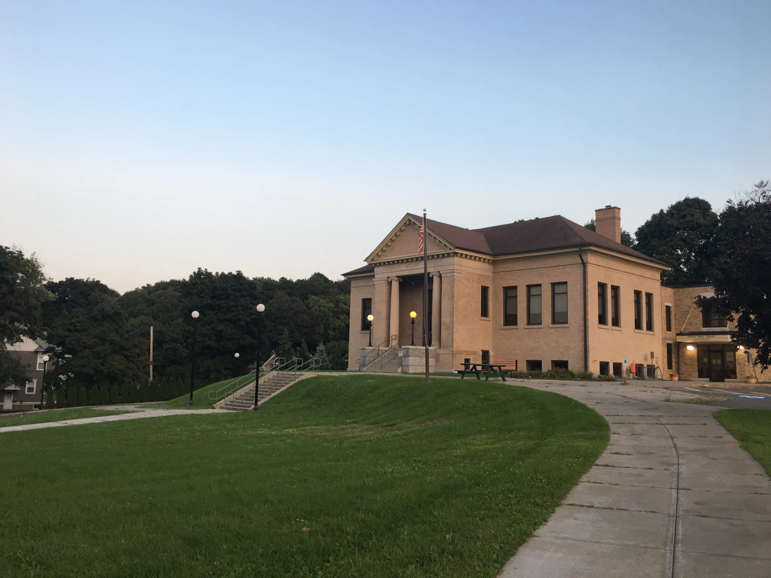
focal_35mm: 30
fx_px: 668
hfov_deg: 60.0
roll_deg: +0.2
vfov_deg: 46.8
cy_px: 279
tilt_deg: +8.0
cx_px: 390
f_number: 2.2
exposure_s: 1/120
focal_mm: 4.15
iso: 32
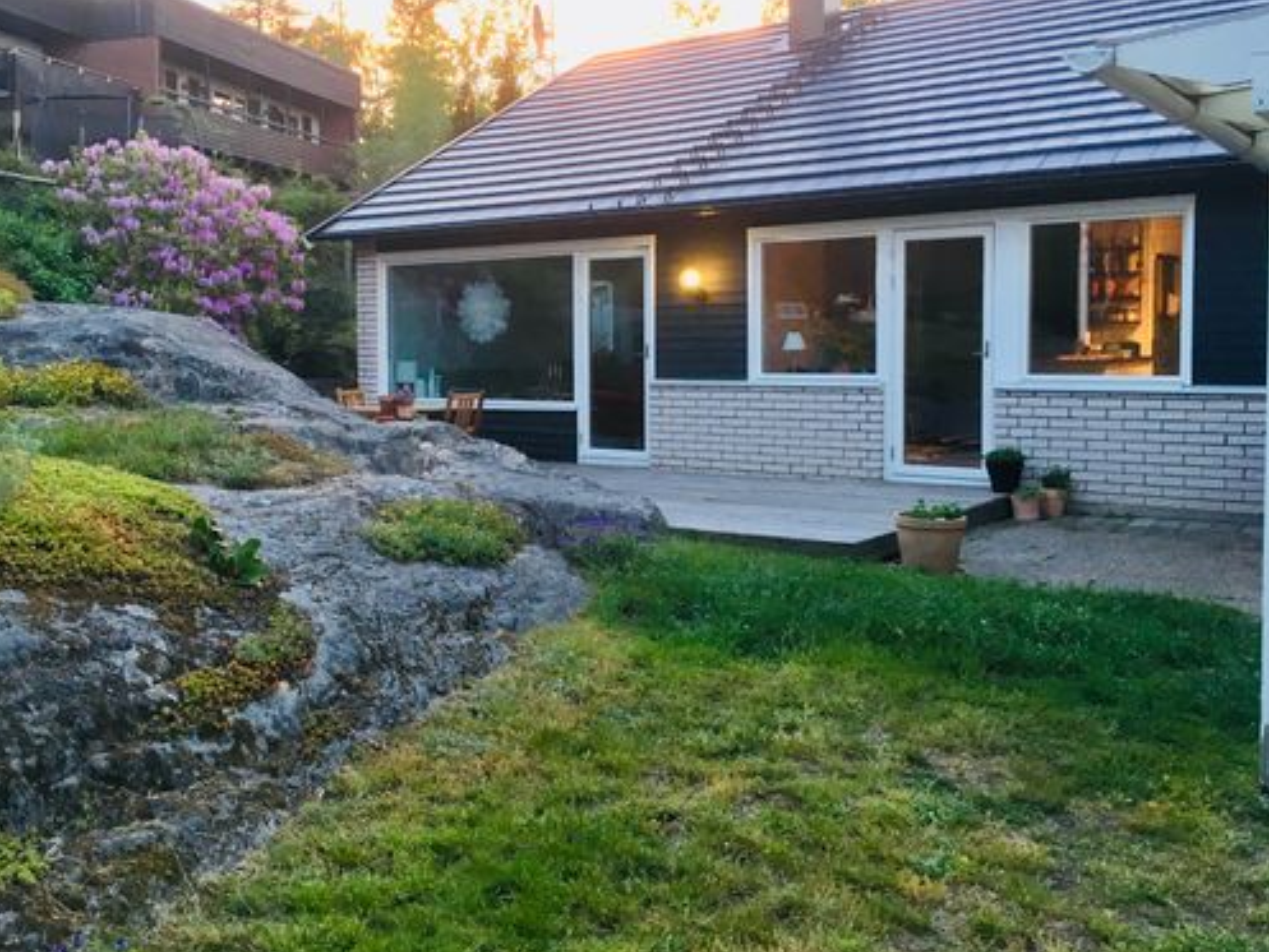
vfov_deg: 40.6
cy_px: 396
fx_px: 1283
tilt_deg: -3.9
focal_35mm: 35
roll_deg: +1.3
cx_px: 506
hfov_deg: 52.2
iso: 80
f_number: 2.2
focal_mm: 4.15
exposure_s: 1/33
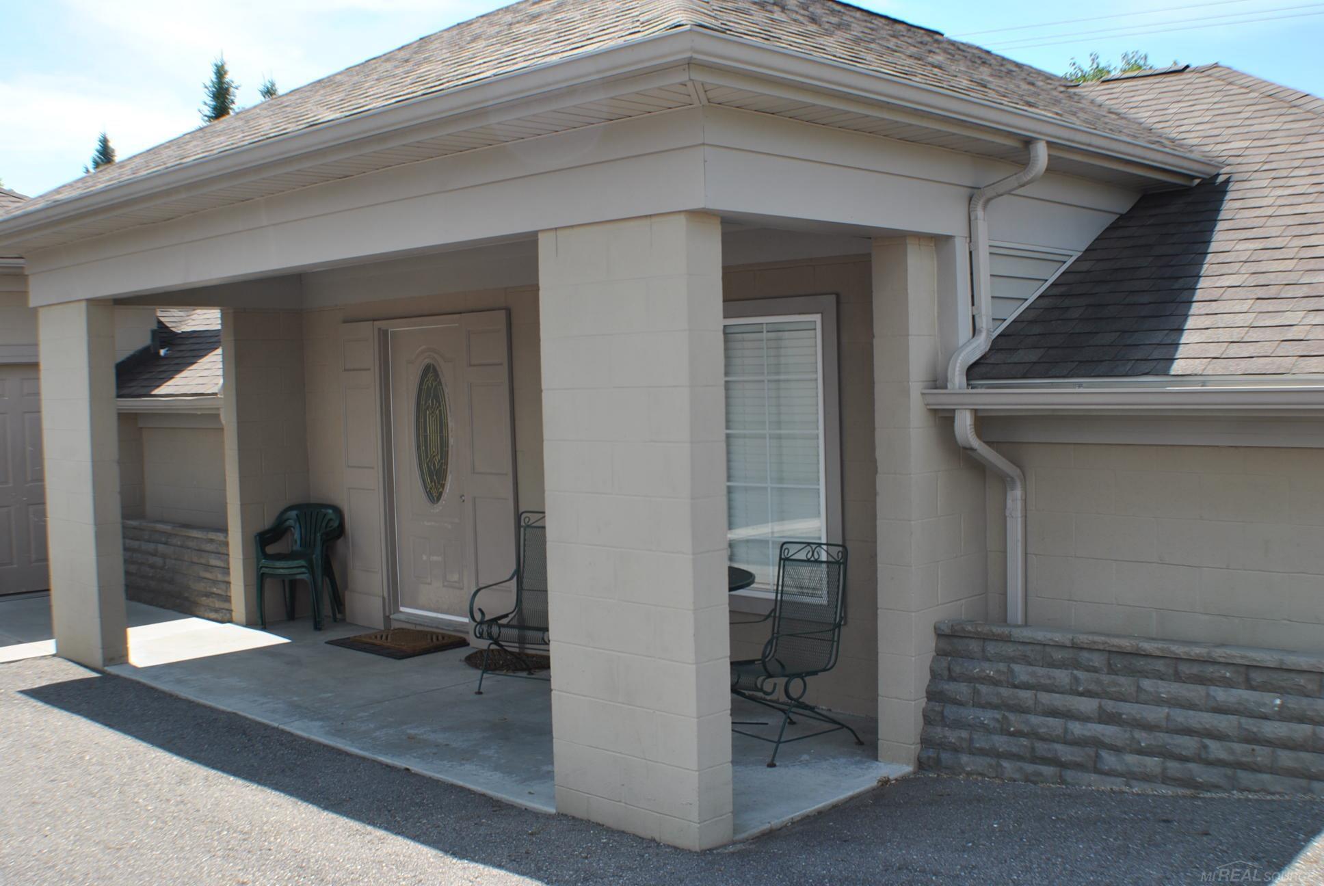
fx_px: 1767
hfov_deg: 41.1
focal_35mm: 48
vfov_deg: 28.2
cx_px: 662
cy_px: 443
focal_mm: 32
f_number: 6.3
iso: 100
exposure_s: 1/160
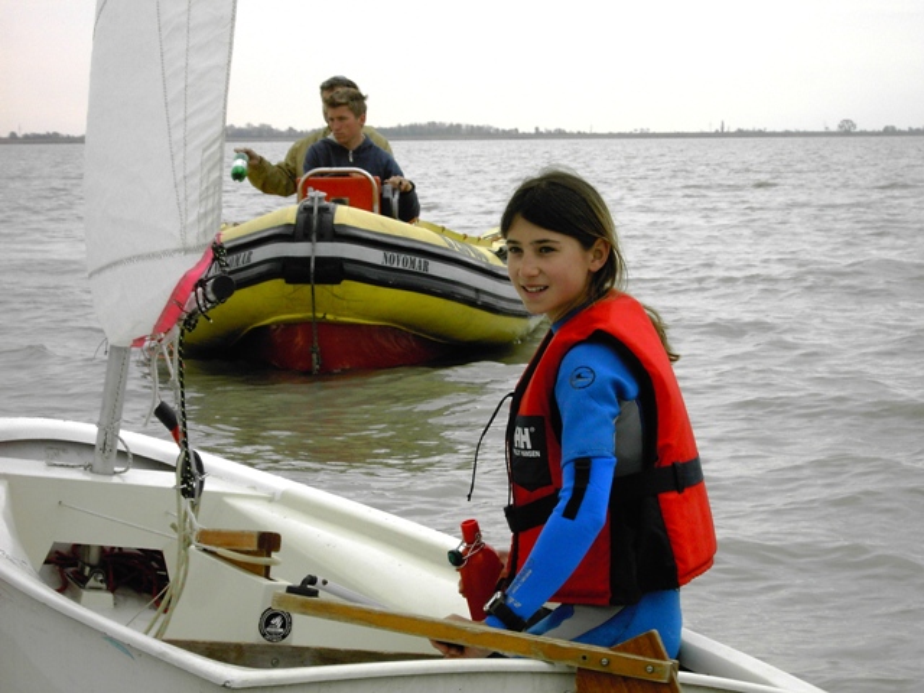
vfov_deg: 15.2
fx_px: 2589
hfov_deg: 20.2
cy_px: 346
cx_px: 462
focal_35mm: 97
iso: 100
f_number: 8
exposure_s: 1/250
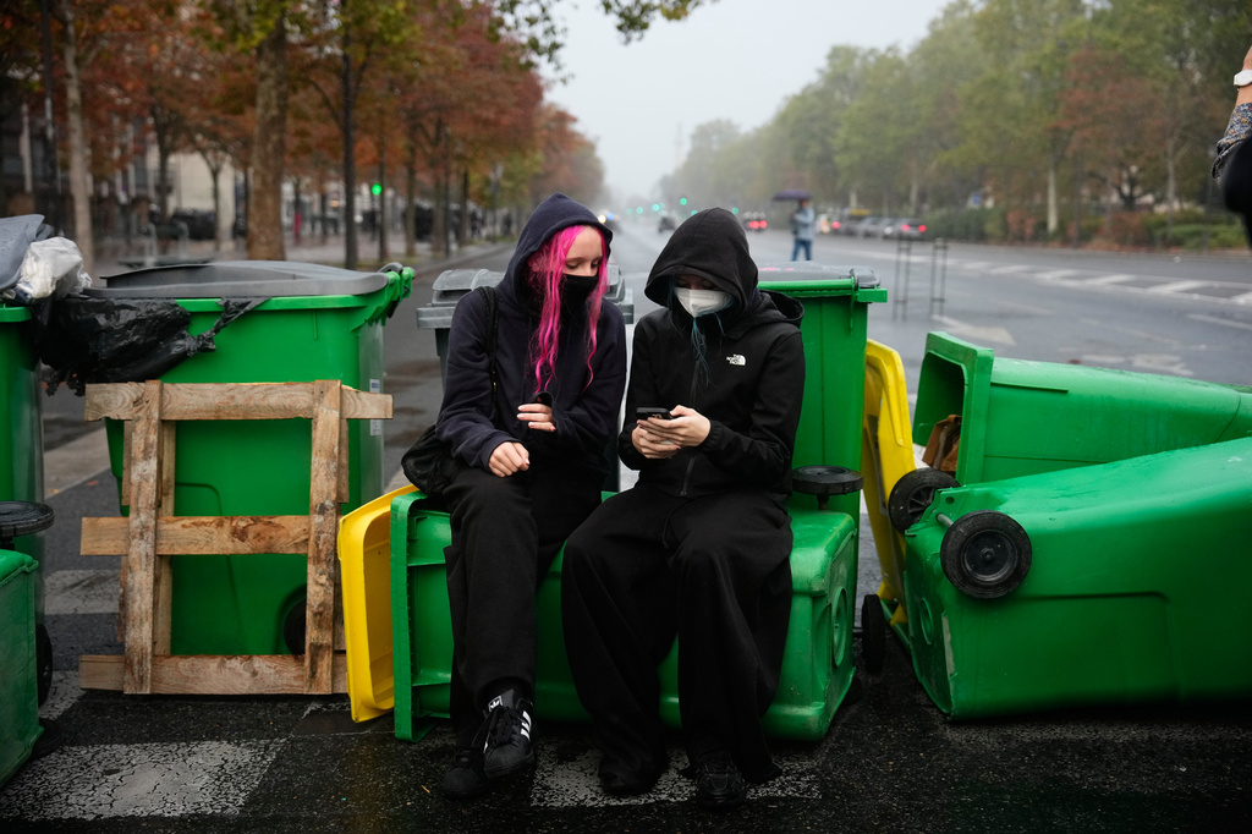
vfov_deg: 31.9
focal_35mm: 42
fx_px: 1460
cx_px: 626
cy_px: 417
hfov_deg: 46.4
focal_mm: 42
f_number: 2.8
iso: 1250
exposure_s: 1/800
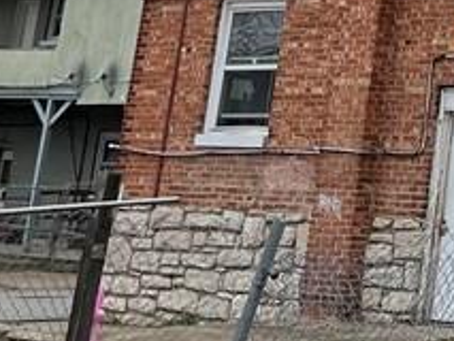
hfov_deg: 13.4
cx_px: 921
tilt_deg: +14.5
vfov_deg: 11.2
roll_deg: -2.9
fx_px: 1640
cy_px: -239
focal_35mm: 125
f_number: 1.6
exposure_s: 1/2049
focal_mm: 5.1
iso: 32
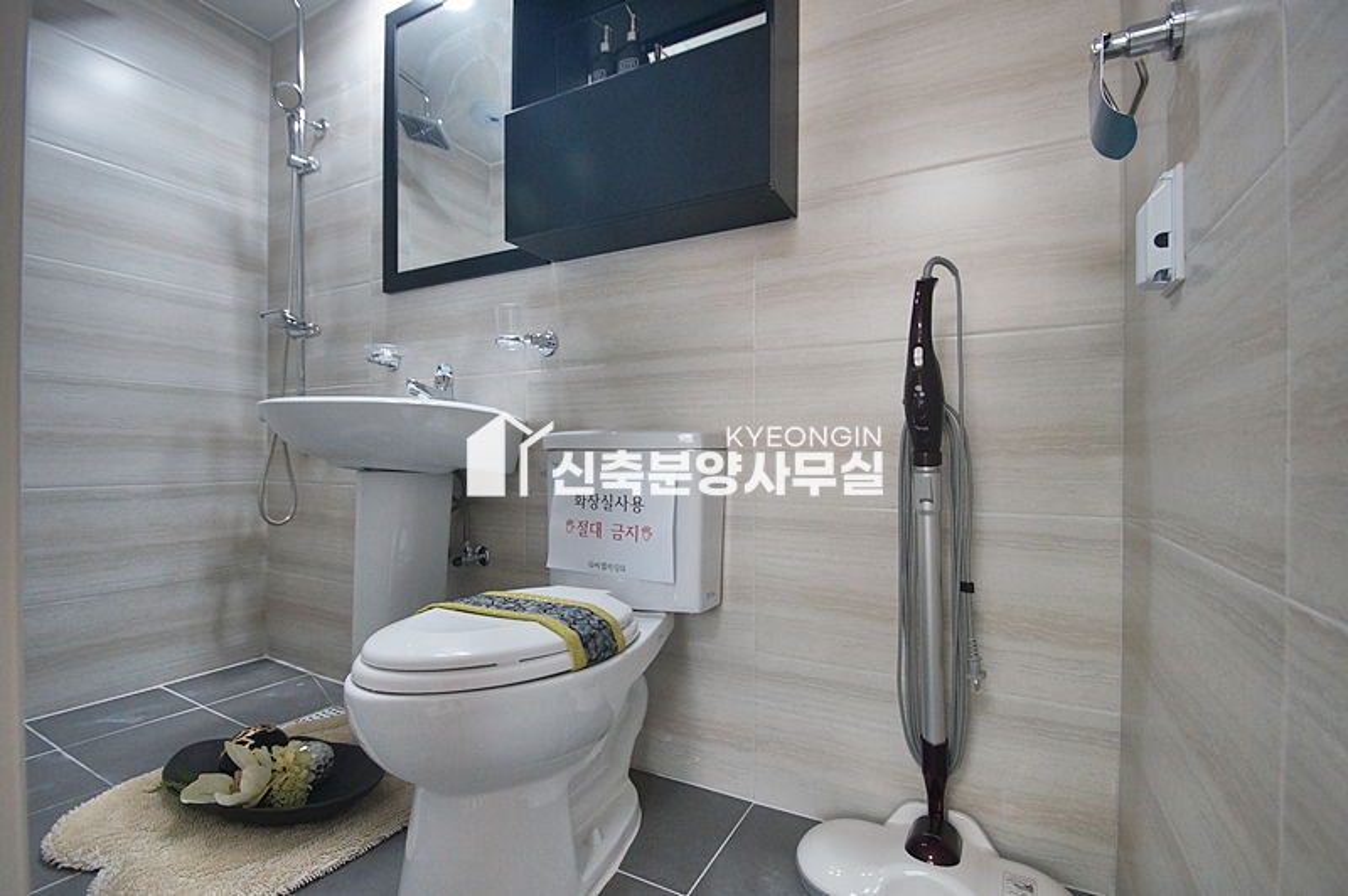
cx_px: 674
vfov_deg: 77.2
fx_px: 561
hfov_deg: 100.4
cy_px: 448
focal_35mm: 15
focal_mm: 10
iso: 800
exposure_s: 1/100
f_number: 3.5
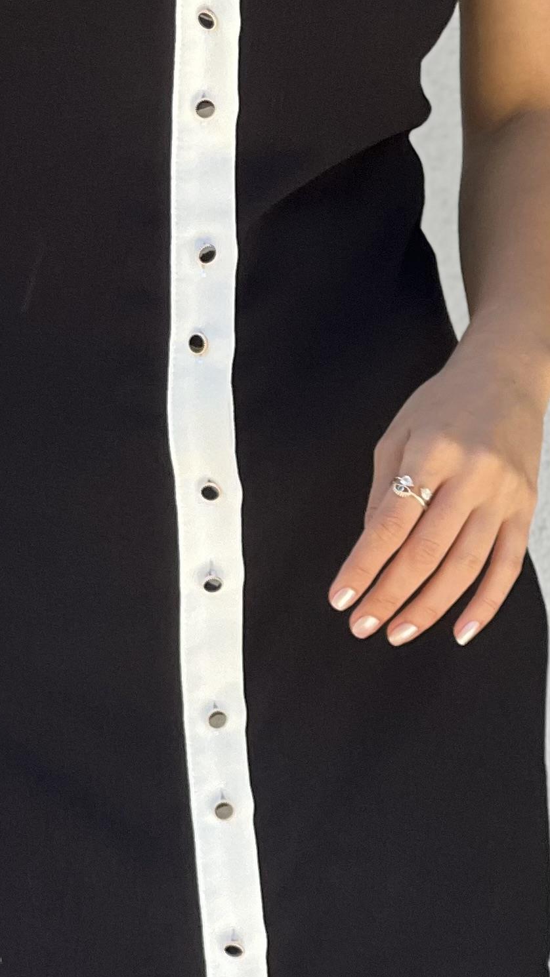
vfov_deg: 9.5
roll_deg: +0.5
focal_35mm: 227
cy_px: 178
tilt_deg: -5.9
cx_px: 189
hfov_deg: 5.3
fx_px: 5886
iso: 40
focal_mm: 9
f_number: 2.8
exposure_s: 1/121
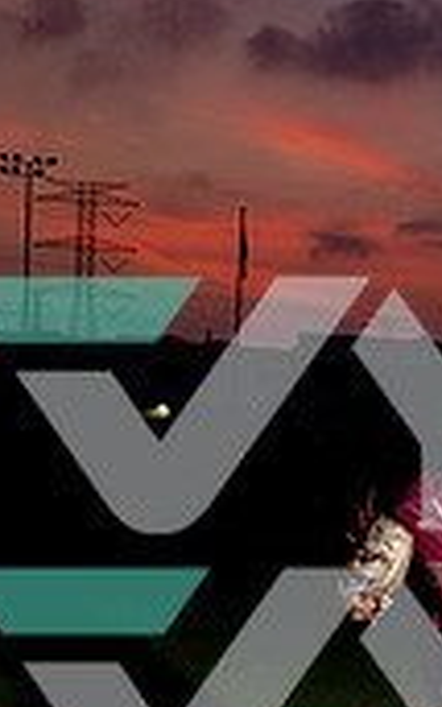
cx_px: 570
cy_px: 699
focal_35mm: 75
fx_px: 1444
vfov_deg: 26.1
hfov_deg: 16.5
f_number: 4.5
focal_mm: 28
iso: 800
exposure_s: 1/250
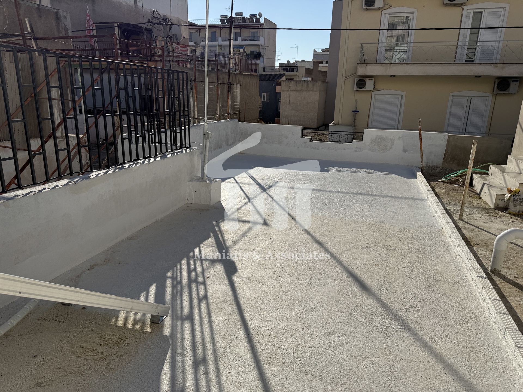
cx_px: 262
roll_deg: -1.5
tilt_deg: -14.8
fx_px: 363
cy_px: 196
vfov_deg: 56.8
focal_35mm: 24
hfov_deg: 71.6
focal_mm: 6.76
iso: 80
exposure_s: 1/11905
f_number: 1.78
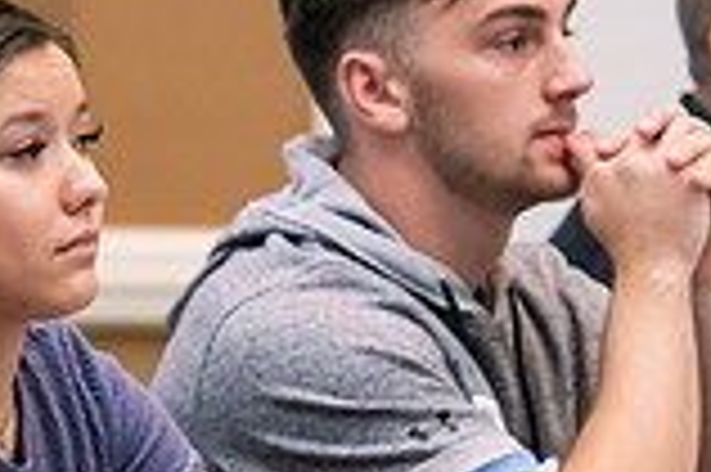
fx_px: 10891
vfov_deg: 2.5
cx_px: 176
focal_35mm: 552
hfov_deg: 3.7
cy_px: 303
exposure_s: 1/160
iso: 2500
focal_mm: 150
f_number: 2.8
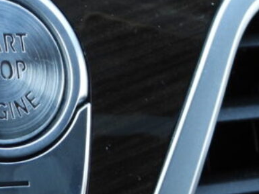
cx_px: -26
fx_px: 2492
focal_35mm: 333
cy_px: 75
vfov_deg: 4.5
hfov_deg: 5.9
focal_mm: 14.4
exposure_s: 1/60
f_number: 3.5
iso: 100
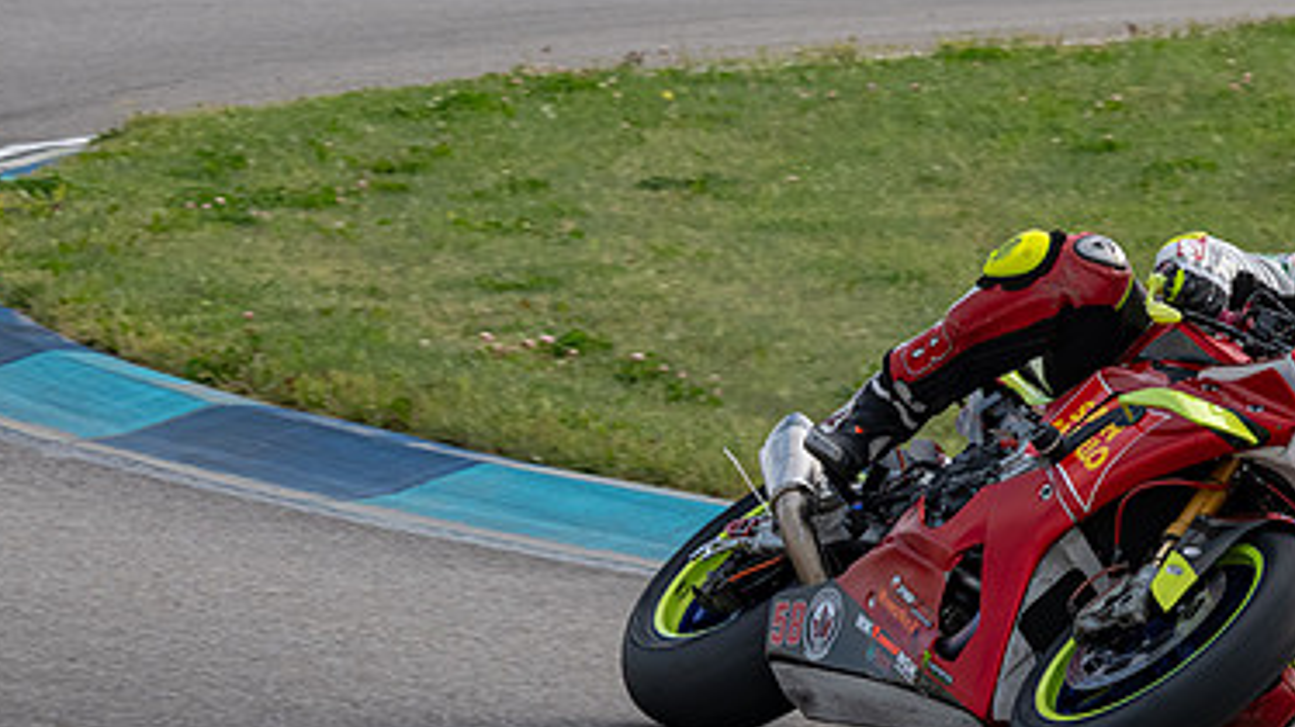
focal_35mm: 530
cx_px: 800
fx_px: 18191
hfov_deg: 4.1
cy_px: 435
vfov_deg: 2.3
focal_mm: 200
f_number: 11
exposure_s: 1/800
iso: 900
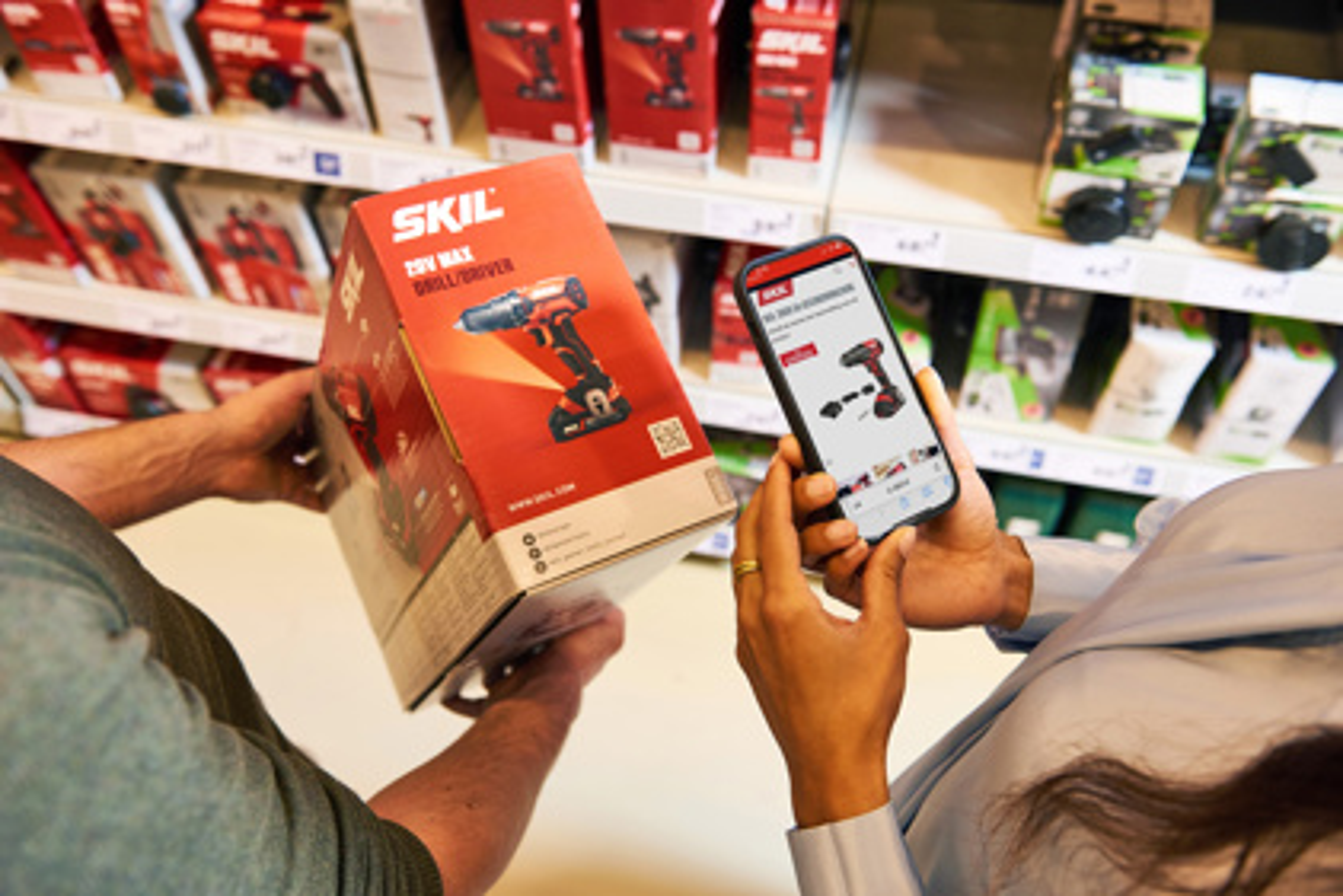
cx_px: 672
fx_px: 1269
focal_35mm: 34
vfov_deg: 38.9
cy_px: 448
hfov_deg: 55.8
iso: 1000
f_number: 4.5
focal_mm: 34
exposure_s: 1/100
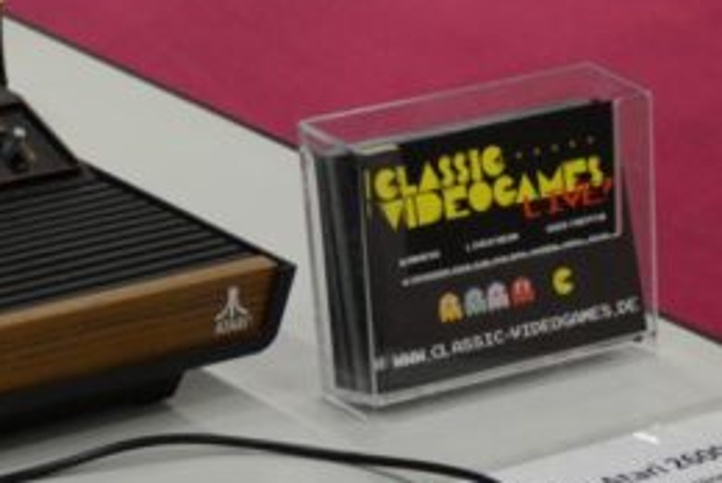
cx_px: -144
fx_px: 4738
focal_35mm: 236
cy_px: 26
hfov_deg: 8.6
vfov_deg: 5.8
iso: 1000
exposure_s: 1/40
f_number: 4.5
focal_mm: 40
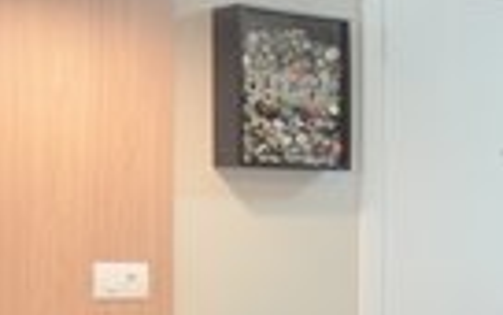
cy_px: 291
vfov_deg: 16.7
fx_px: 1056
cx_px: 303
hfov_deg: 26.7
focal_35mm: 77
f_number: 4
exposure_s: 1/60
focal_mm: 10
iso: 800
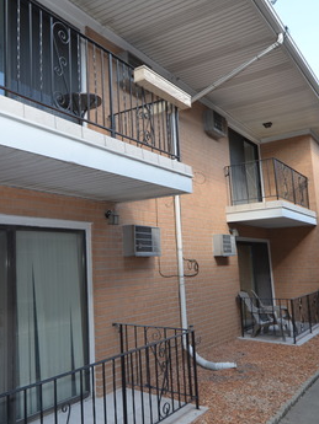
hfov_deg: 43.3
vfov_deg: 56.8
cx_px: 95
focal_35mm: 32
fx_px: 393
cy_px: 204
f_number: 5.6
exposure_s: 1/125
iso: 100
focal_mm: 12
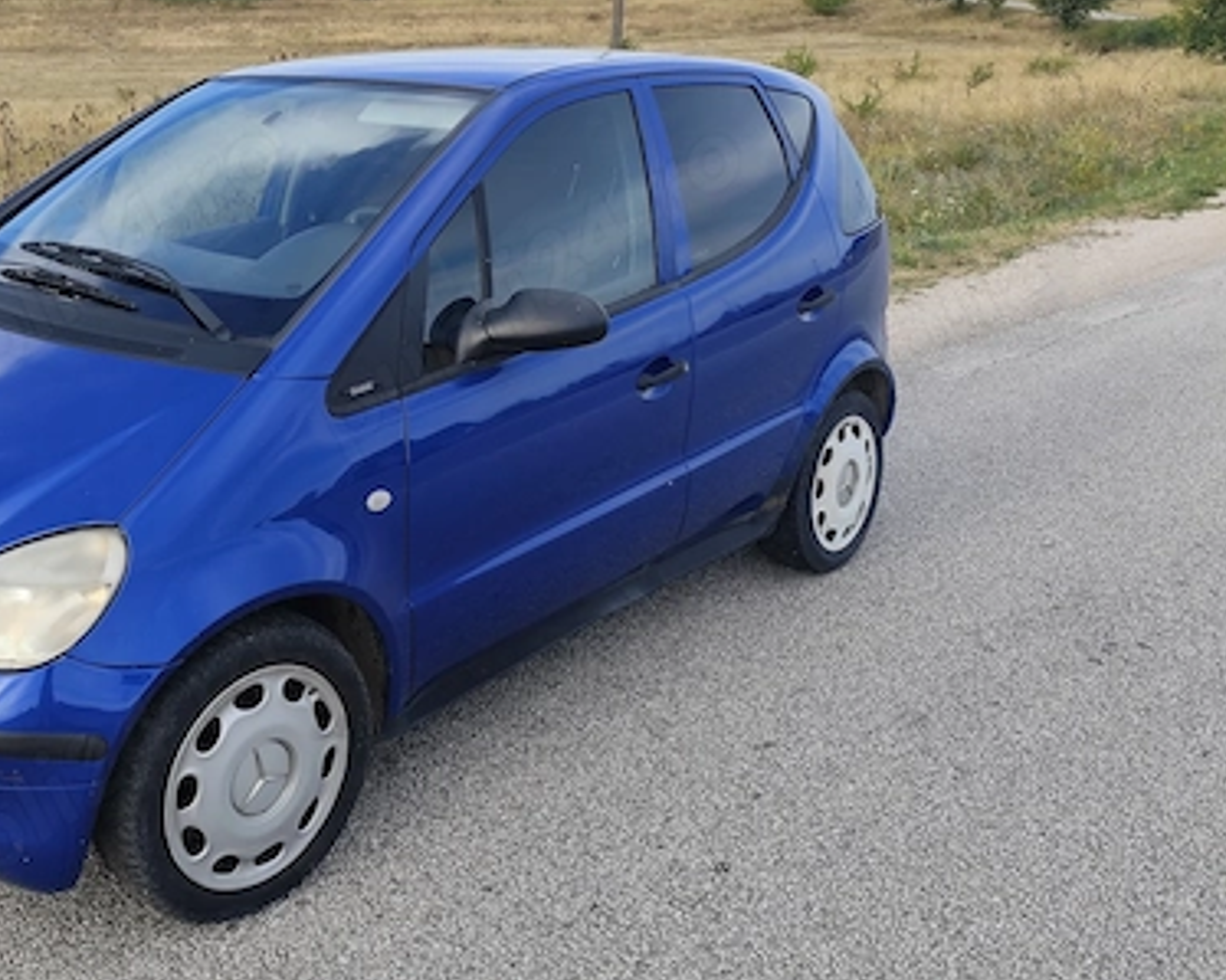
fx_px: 1306
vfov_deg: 40.6
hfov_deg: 48.3
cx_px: 298
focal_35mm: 36
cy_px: 324
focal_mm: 6.19
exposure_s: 1/560
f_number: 1.65
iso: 50
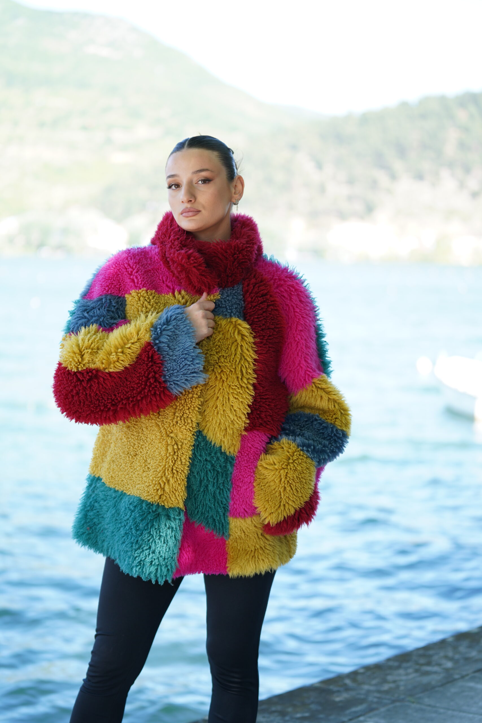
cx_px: 241
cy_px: 362
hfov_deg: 19.5
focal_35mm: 70
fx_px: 1406
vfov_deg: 28.8
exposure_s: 1/250
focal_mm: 70
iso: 160
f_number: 2.8
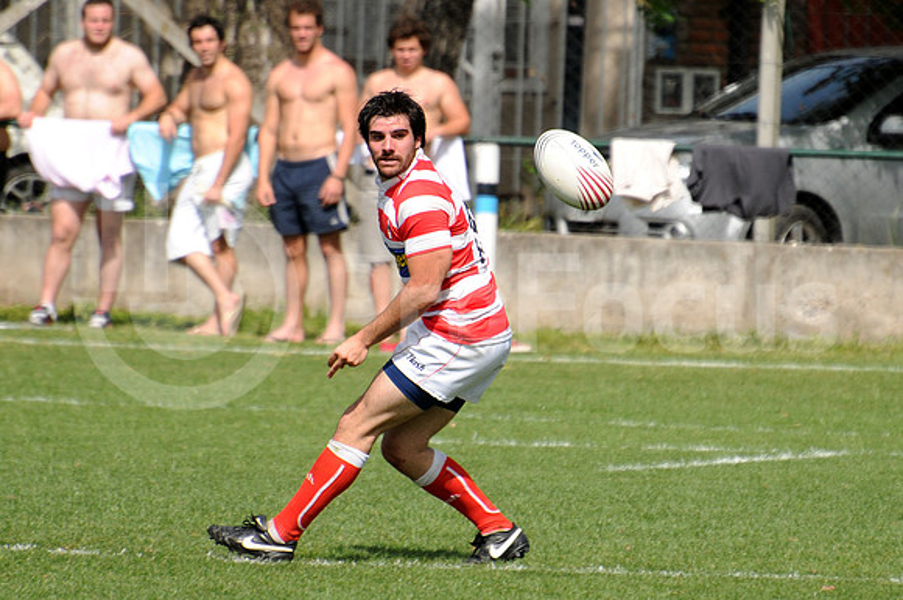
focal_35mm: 450
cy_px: 300
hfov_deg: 4.6
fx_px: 11272
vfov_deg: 3.0
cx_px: 452
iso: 250
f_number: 5.6
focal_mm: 300
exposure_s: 1/800
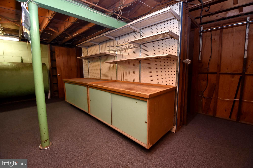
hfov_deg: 100.4
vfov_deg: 77.3
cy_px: 84
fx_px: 105
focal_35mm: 15
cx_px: 126
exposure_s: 1/60
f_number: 4
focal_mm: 10
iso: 800
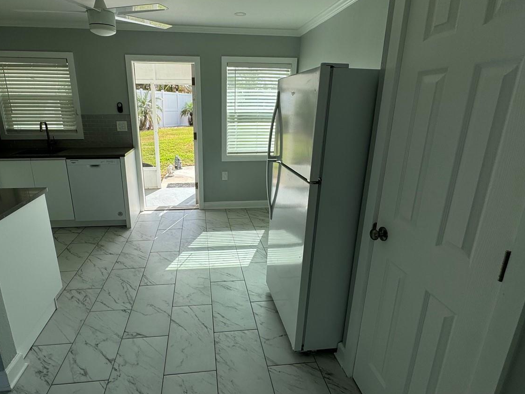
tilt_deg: -17.6
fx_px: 303
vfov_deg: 66.0
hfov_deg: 81.5
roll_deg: -1.2
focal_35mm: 20
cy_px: 193
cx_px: 235
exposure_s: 1/495
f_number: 2.2
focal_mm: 2.22
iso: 40
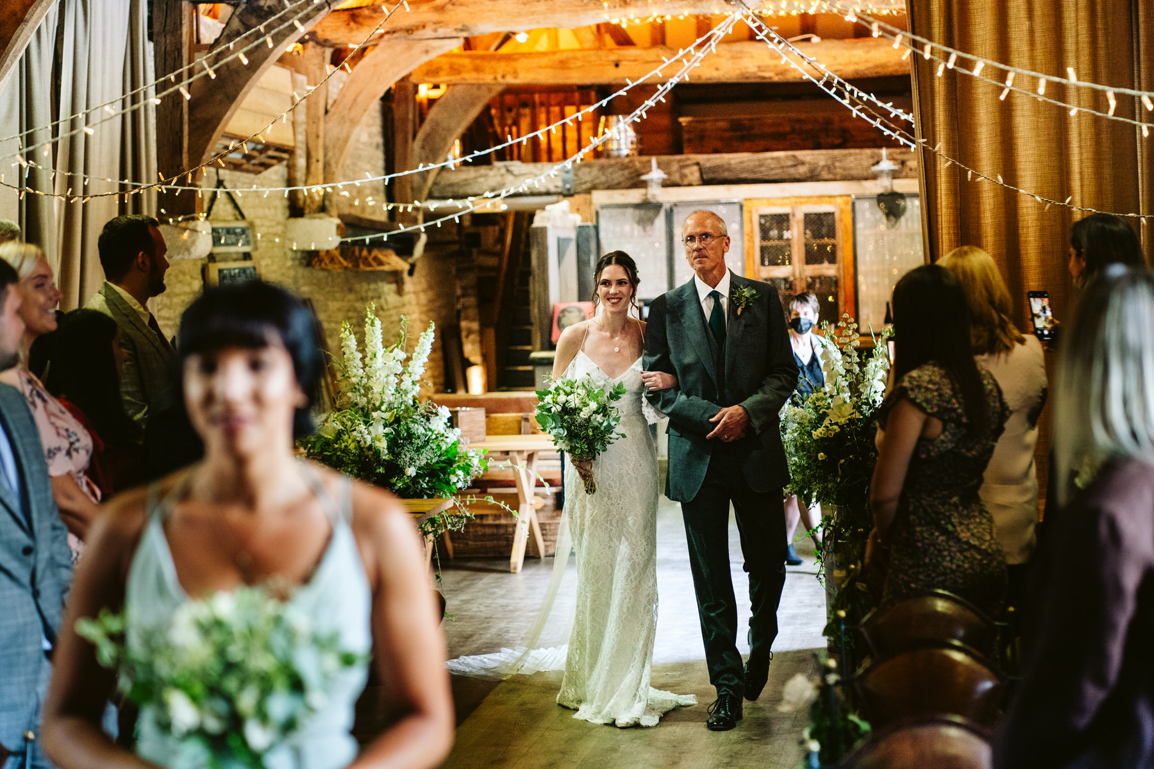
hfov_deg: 23.9
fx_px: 2725
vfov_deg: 16.1
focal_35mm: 85
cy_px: 384
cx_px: 577
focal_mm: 85
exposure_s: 1/250
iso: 2000
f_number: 2.8
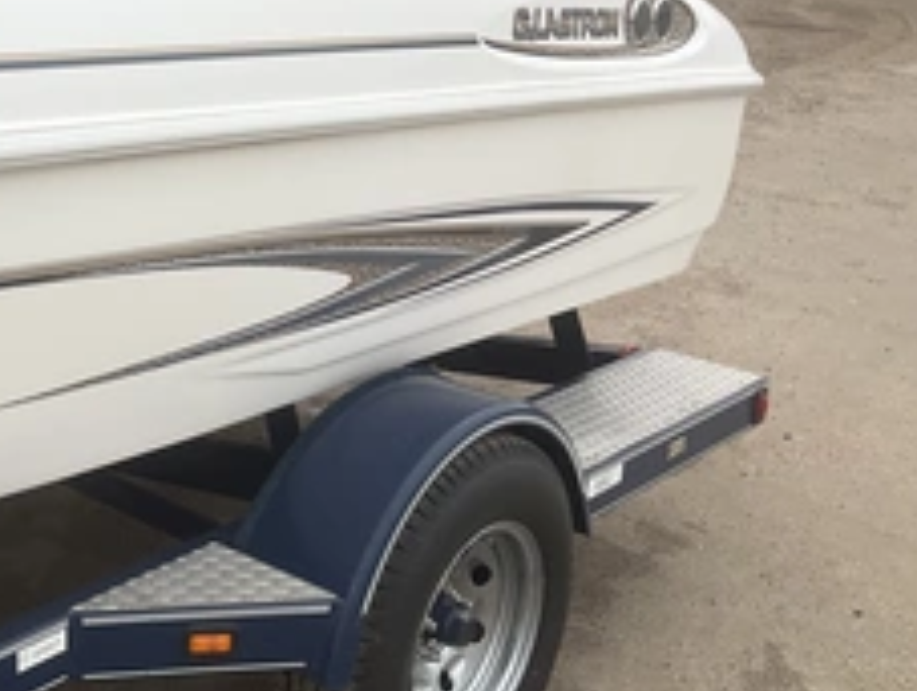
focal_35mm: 51
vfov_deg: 28.4
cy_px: 214
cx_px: 133
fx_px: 1353
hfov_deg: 35.7
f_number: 1.8
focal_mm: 3
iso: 25
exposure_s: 1/1577
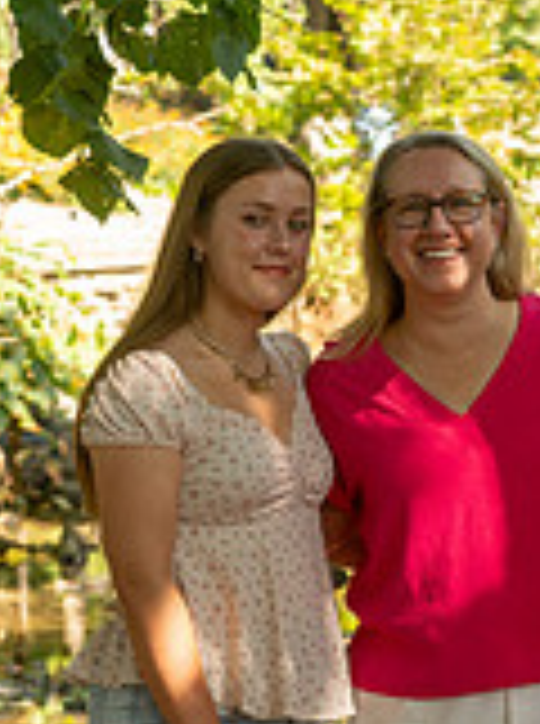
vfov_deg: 9.4
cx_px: 448
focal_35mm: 210
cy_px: 468
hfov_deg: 7.0
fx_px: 4385
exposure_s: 1/80
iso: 250
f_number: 5
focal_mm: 78
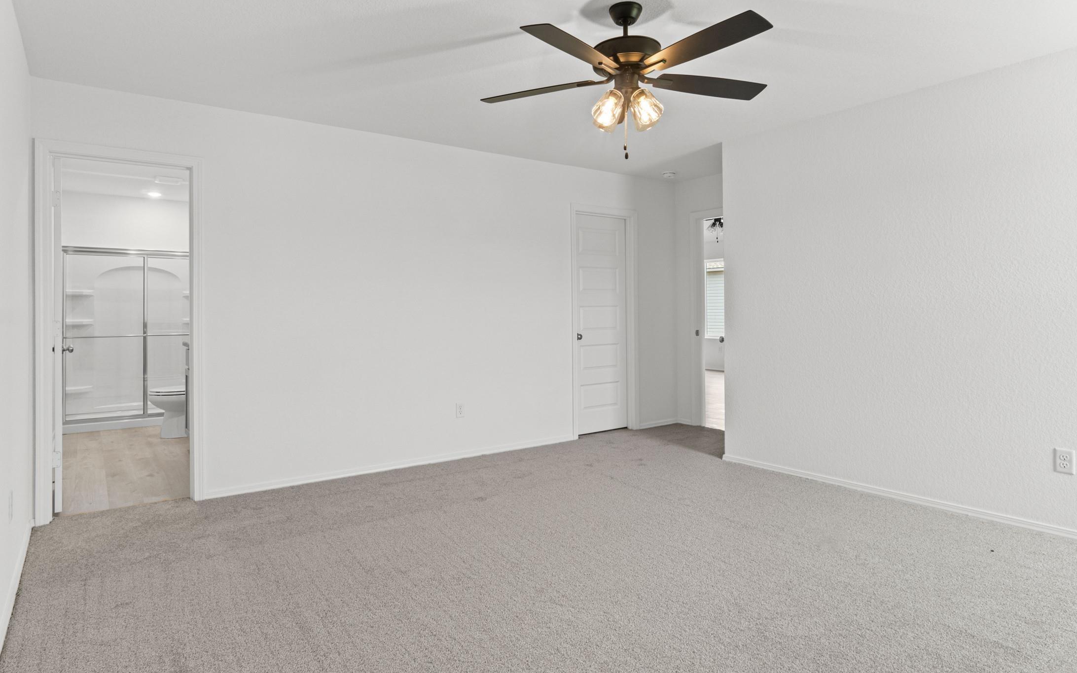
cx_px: 522
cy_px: 319
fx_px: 616
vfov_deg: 57.2
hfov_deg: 82.3
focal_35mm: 21
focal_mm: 12
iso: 250
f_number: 9
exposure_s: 1/6
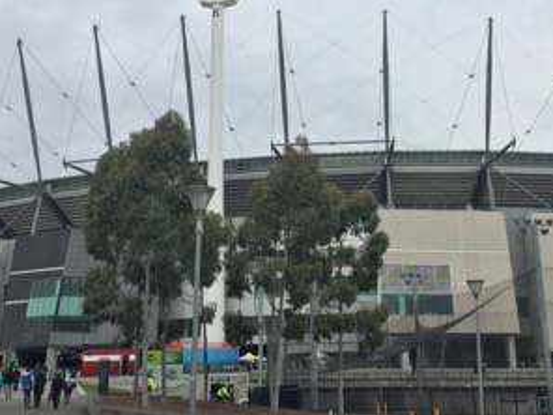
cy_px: 168
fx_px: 815
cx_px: 305
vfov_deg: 28.5
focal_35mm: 51
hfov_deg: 37.5
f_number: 2.2
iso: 32
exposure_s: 1/1276
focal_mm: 4.15
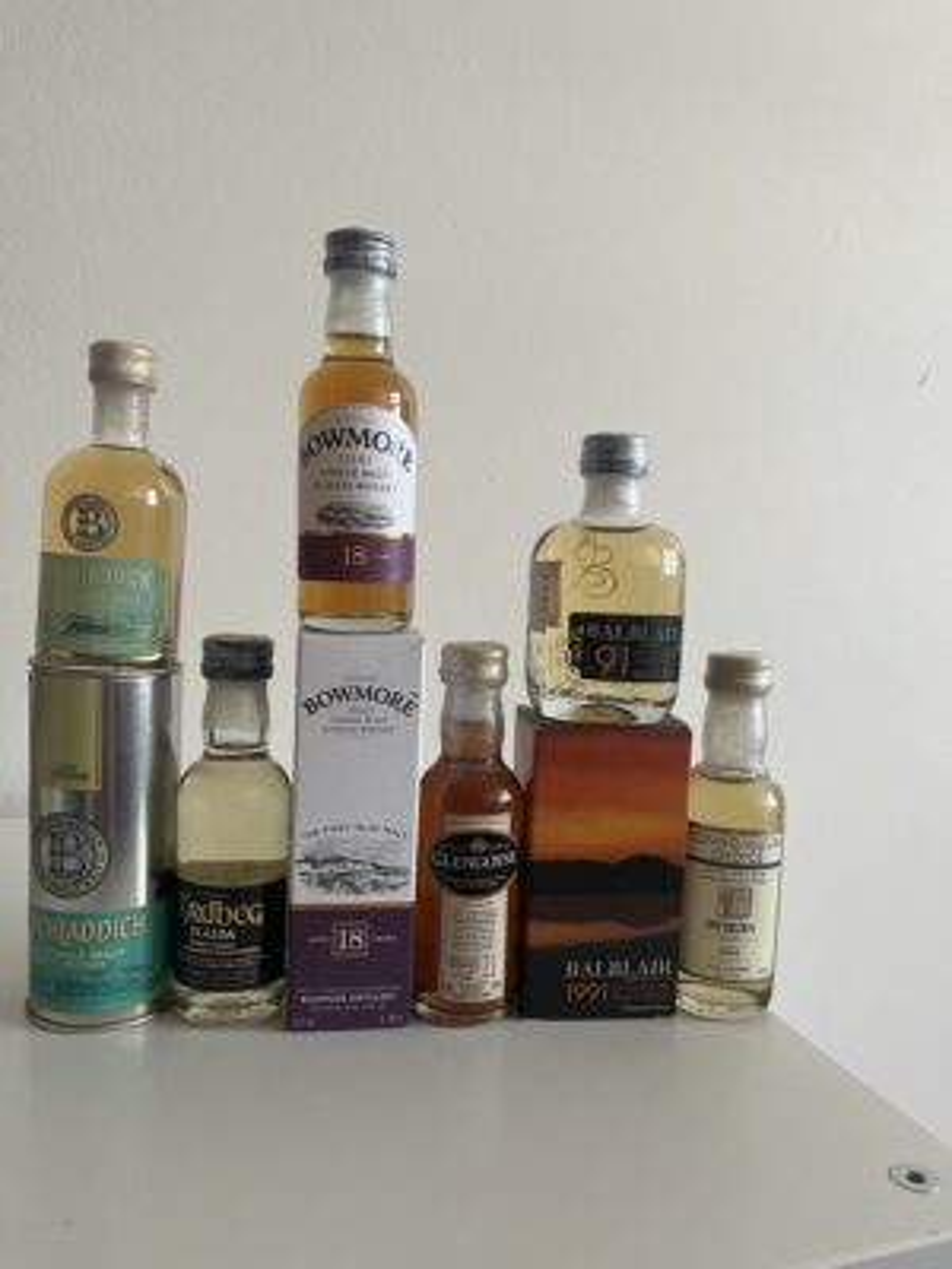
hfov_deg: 53.1
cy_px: 634
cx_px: 476
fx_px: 953
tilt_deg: -4.2
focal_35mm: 26
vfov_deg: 67.3
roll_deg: -2.7
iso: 160
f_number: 1.6
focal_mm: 5.1
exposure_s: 1/60
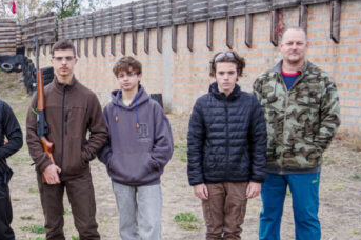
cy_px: 165
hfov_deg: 26.7
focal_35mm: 73
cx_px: 34
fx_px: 731
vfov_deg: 18.6
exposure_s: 1/400
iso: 200
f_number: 5.6
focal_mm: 24
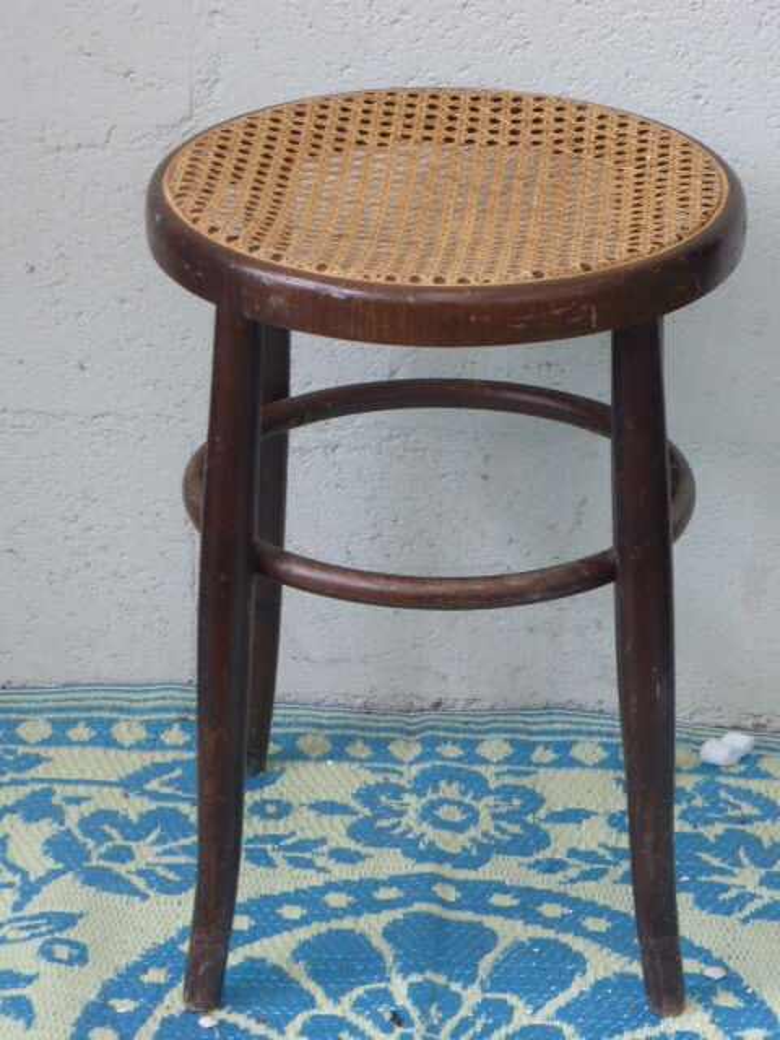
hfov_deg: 11.7
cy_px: 520
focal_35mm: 127
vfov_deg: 15.5
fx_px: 3816
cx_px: 390
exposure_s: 1/15
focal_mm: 20.6
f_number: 5.3
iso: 400
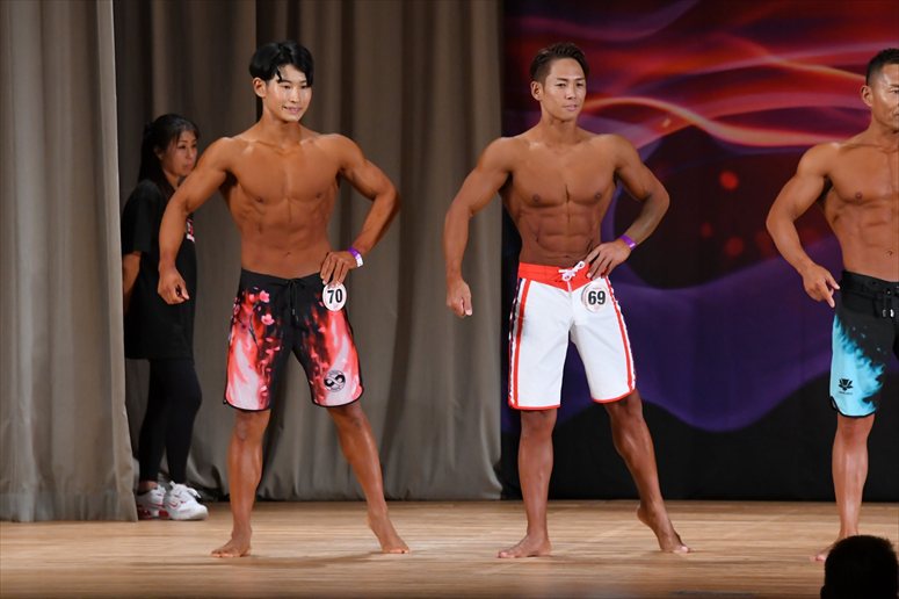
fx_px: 6365
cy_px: 300
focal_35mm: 255
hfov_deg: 8.1
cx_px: 450
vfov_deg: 5.4
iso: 3200
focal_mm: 170
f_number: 5.6
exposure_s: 1/400
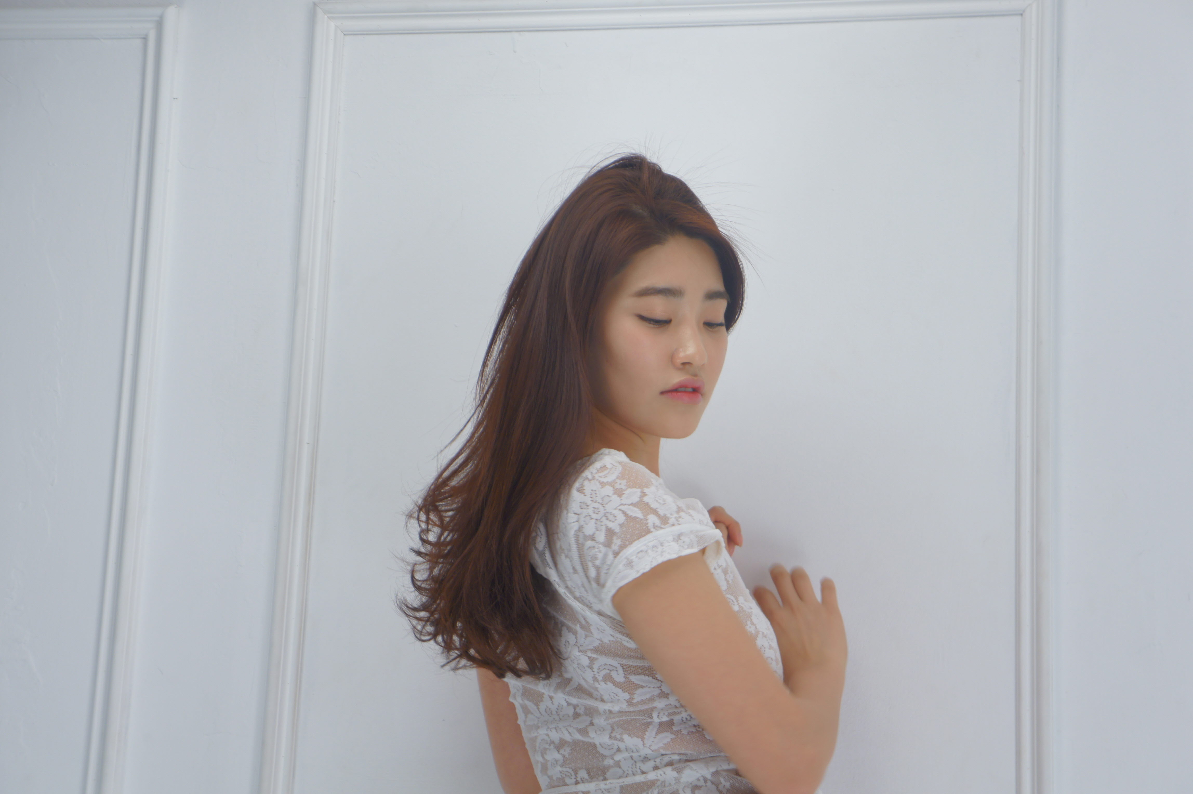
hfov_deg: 24.6
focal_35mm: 82
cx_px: 596
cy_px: 397
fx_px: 2732
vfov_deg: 16.5
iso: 250
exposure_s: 1/100
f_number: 5.6
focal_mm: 55
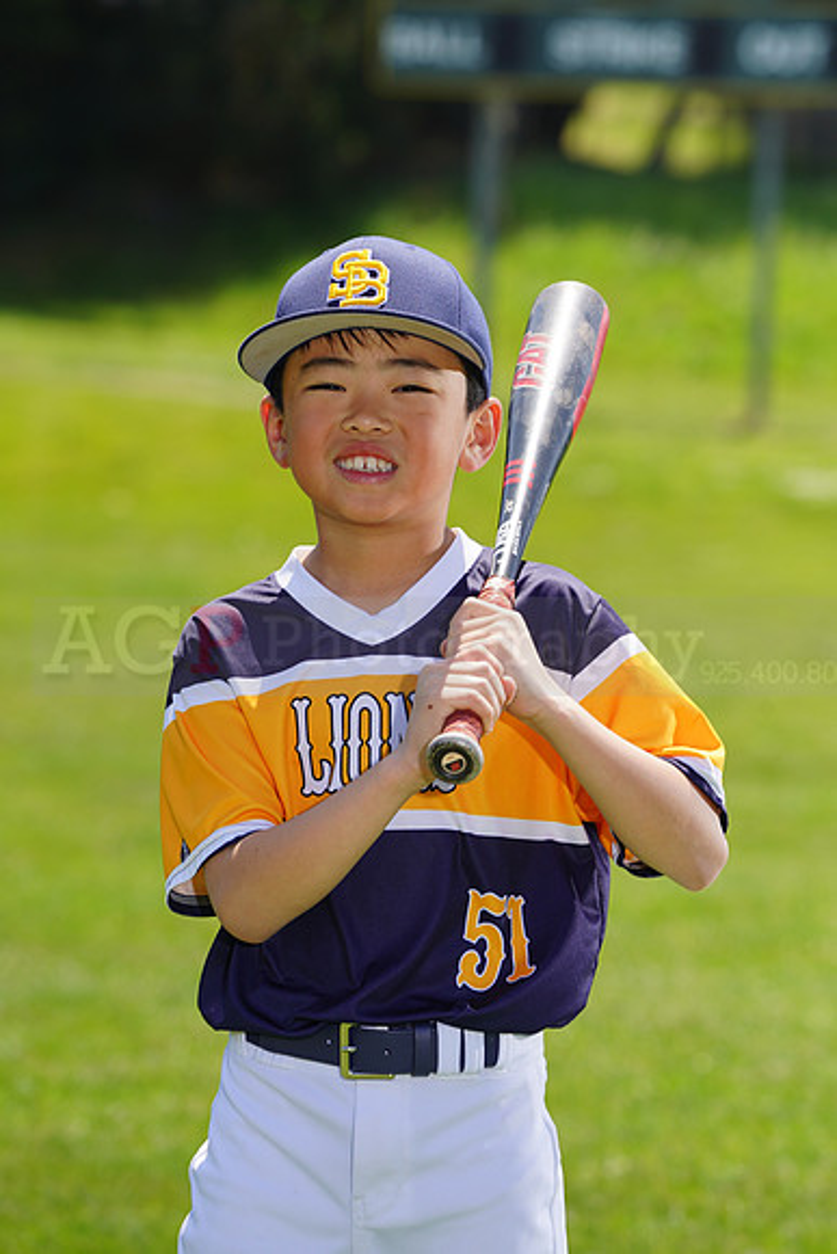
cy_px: 627
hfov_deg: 6.3
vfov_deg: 9.4
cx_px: 418
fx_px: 7598
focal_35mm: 218
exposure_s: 1/250
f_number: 8
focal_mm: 218
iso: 100
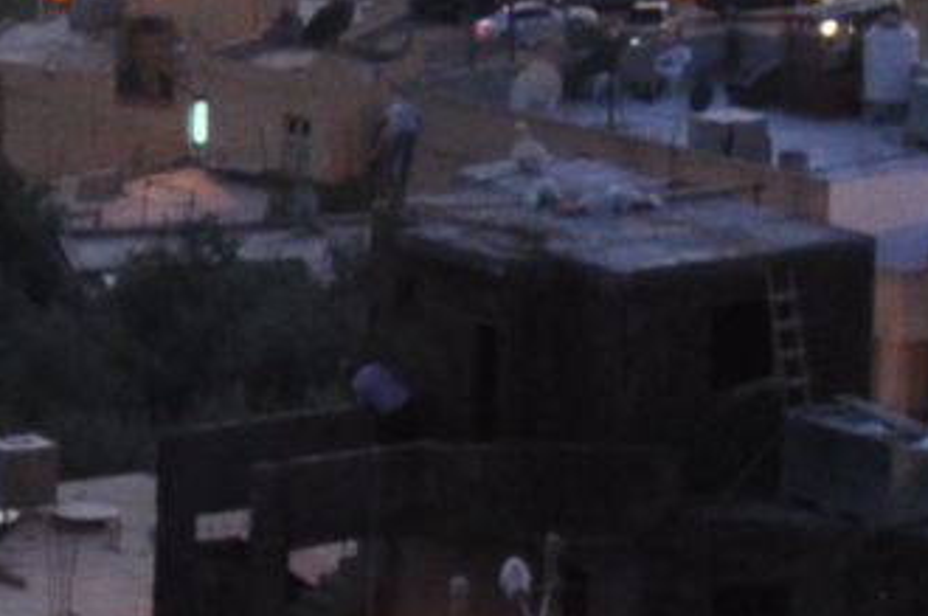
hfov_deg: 5.5
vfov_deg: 3.6
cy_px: -1240
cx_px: 1235
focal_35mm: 372
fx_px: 9575
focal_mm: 32
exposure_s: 1/15
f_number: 4.2
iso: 450
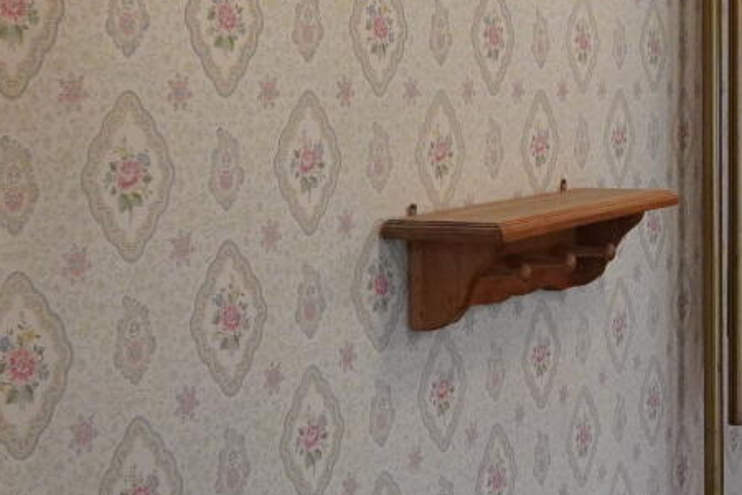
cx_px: 1139
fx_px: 1649
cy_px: 179
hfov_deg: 21.1
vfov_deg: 17.0
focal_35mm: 80
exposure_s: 1/160
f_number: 4
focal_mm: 12
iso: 1600
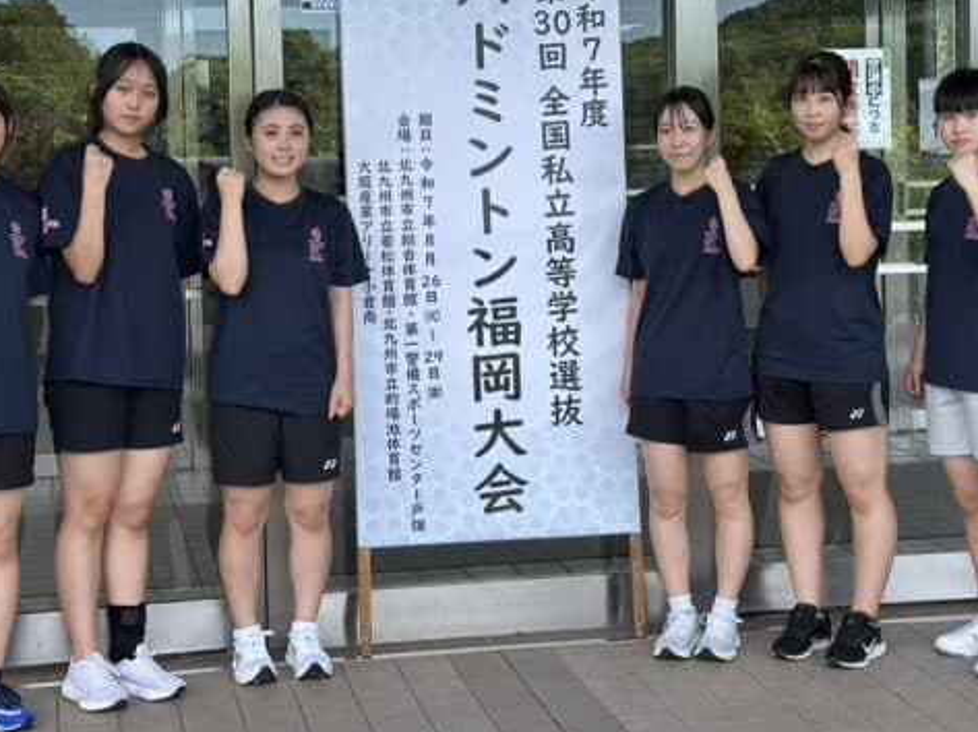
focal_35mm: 78
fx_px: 2202
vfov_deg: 18.8
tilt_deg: -2.0
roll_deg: +1.4
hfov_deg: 25.0
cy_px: 224
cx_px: 517
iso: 64
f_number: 1.78
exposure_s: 1/351
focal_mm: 6.86
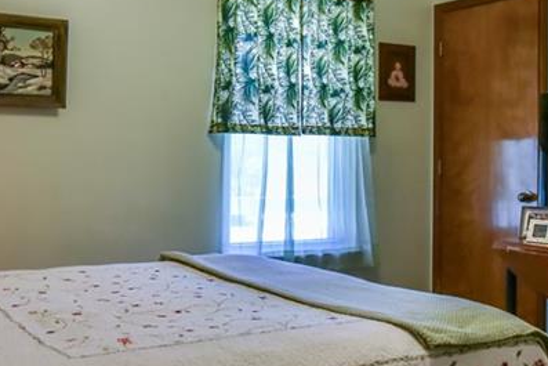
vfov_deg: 27.5
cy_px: 164
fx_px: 746
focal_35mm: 49
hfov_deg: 40.3
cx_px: 260
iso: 4000
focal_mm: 19
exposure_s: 1/125
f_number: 11
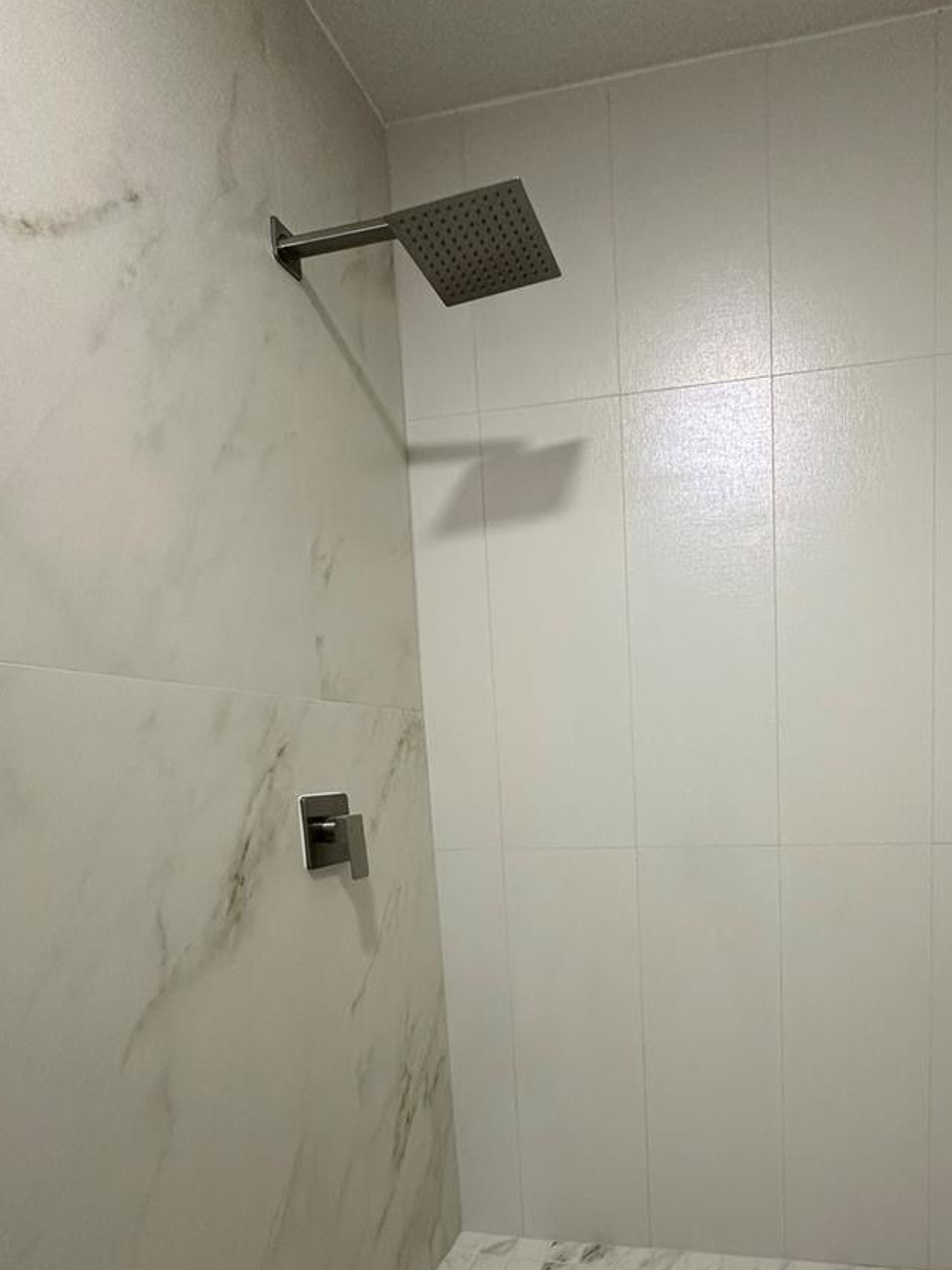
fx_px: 733
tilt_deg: -6.3
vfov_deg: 79.2
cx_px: 657
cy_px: 841
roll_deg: +1.6
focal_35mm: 20
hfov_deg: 63.8
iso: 250
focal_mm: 2.22
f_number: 2.2
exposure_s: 1/120
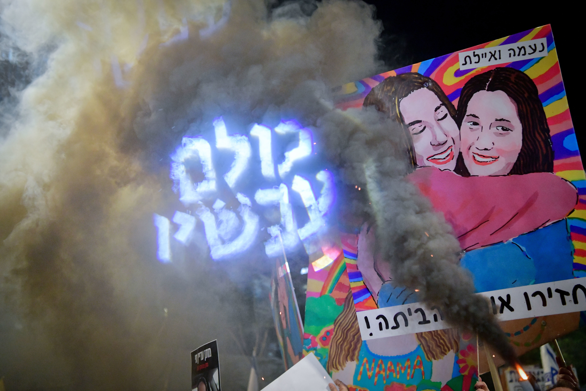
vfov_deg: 30.5
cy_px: 196
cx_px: 293
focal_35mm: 44
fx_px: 716
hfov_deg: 44.5
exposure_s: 1/160
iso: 6400
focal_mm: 44
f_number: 3.5
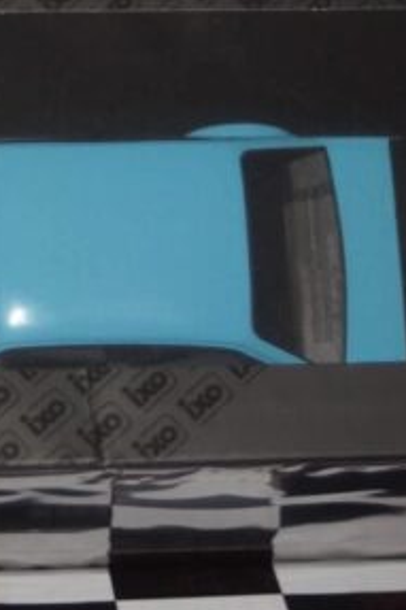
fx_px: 2389
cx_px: 47
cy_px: 219
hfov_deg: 9.7
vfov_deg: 14.5
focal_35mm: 141
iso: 1600
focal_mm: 45
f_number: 4.5
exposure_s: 1/160
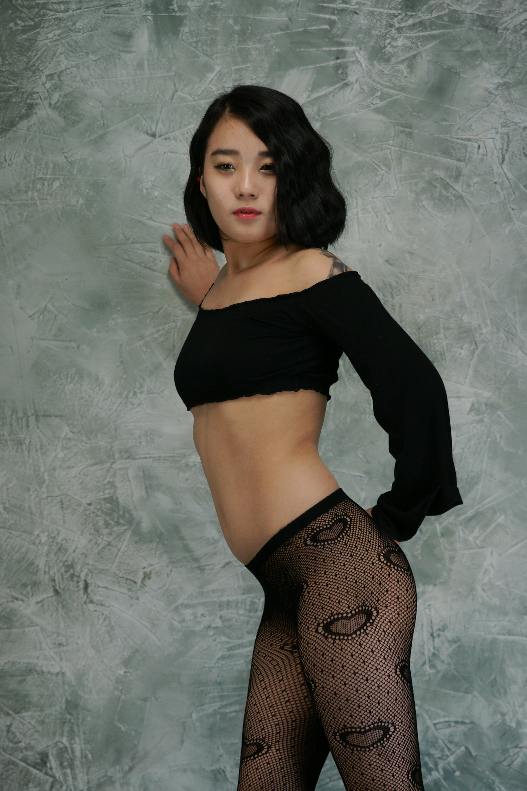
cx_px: 264
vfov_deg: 19.5
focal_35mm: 105
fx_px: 2305
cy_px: 396
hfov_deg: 13.0
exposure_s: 1/125
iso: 200
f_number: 3.2
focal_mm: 70
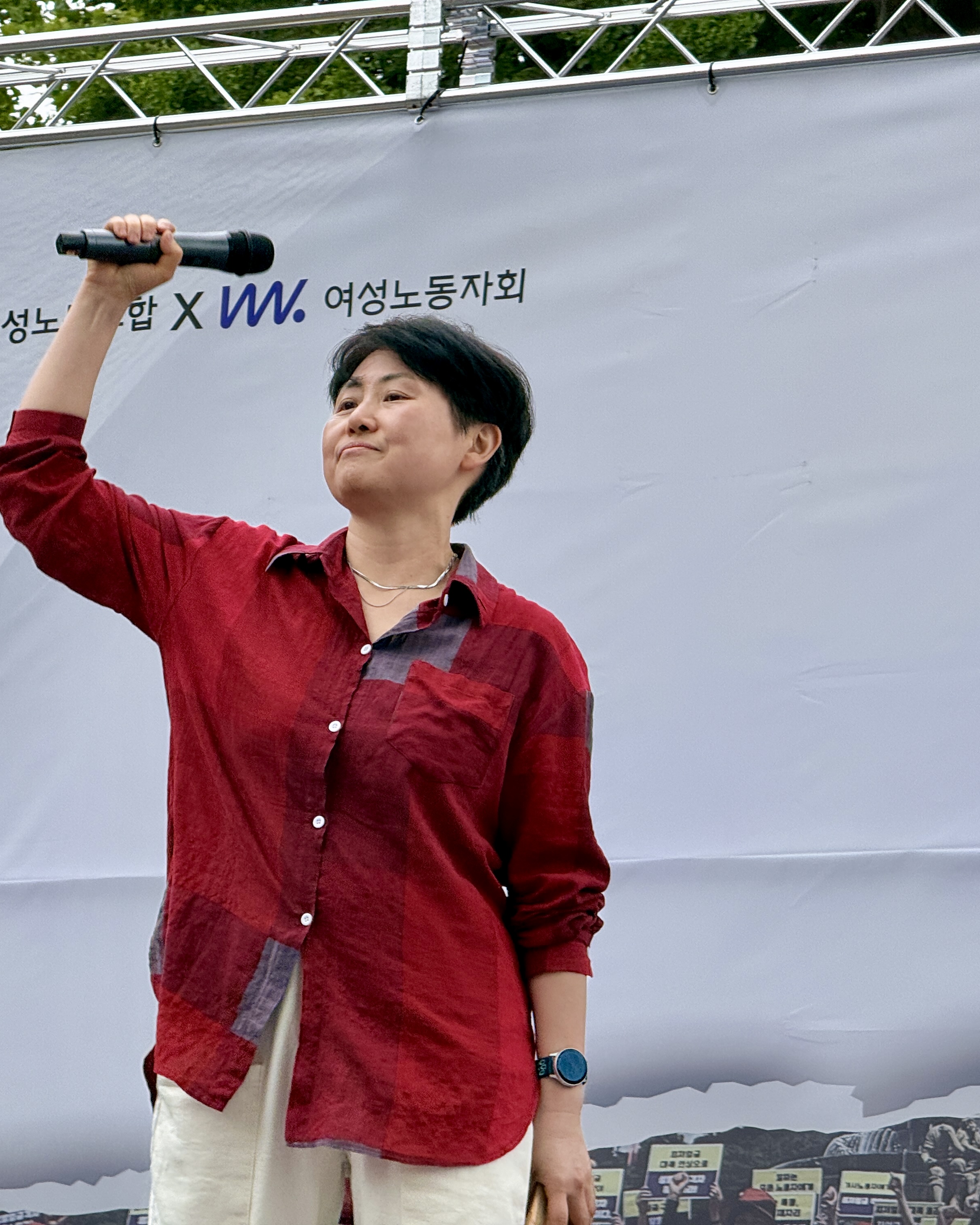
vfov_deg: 12.3
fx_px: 5693
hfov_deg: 9.8
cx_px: 441
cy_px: 610
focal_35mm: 157
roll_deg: -2.6
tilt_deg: +11.6
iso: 50
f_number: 2.8
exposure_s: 1/714
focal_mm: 15.66
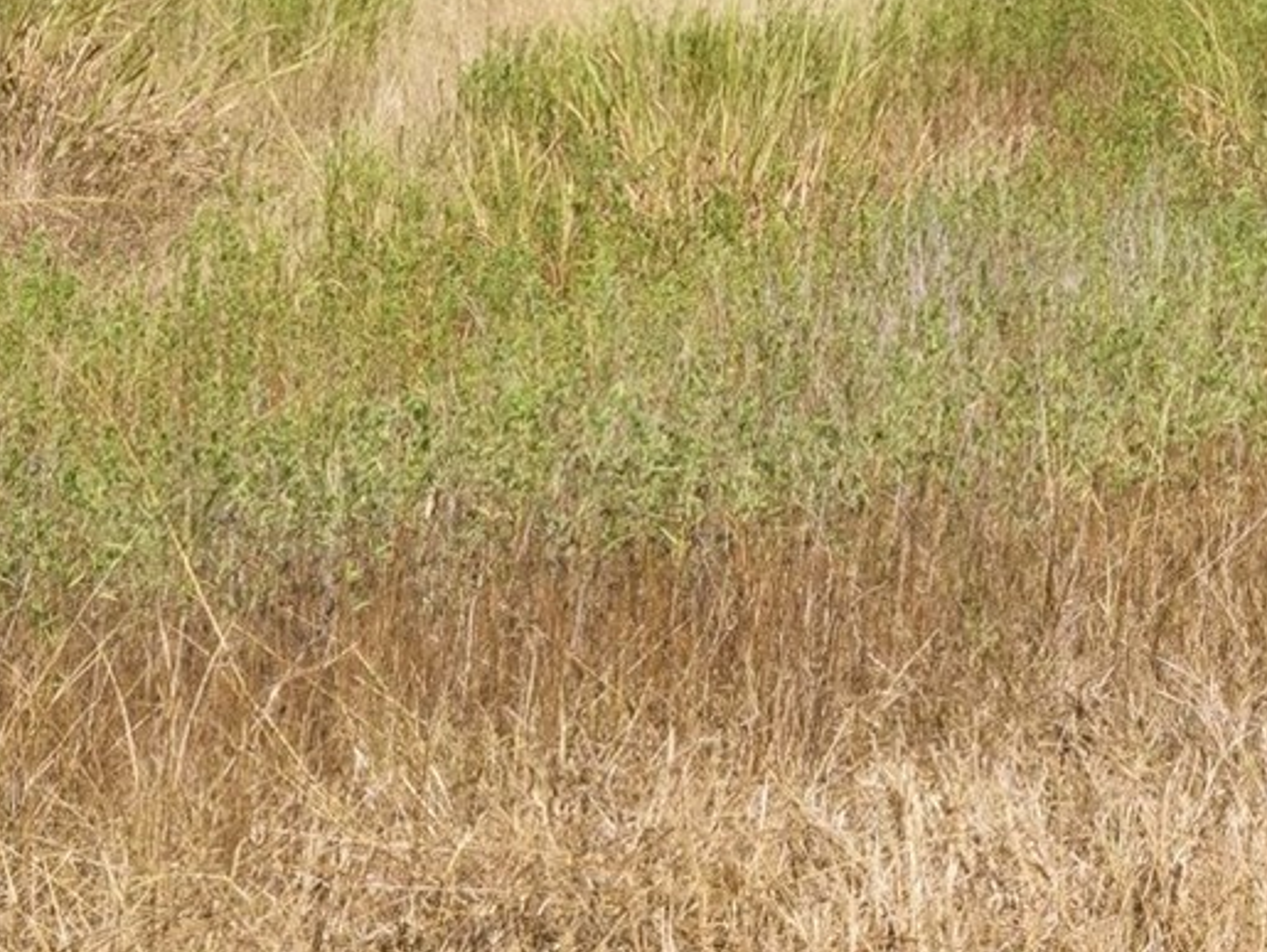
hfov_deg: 10.6
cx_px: 980
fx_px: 6813
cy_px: -683
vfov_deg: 7.8
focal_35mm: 186
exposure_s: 1/250
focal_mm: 49
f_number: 22
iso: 640
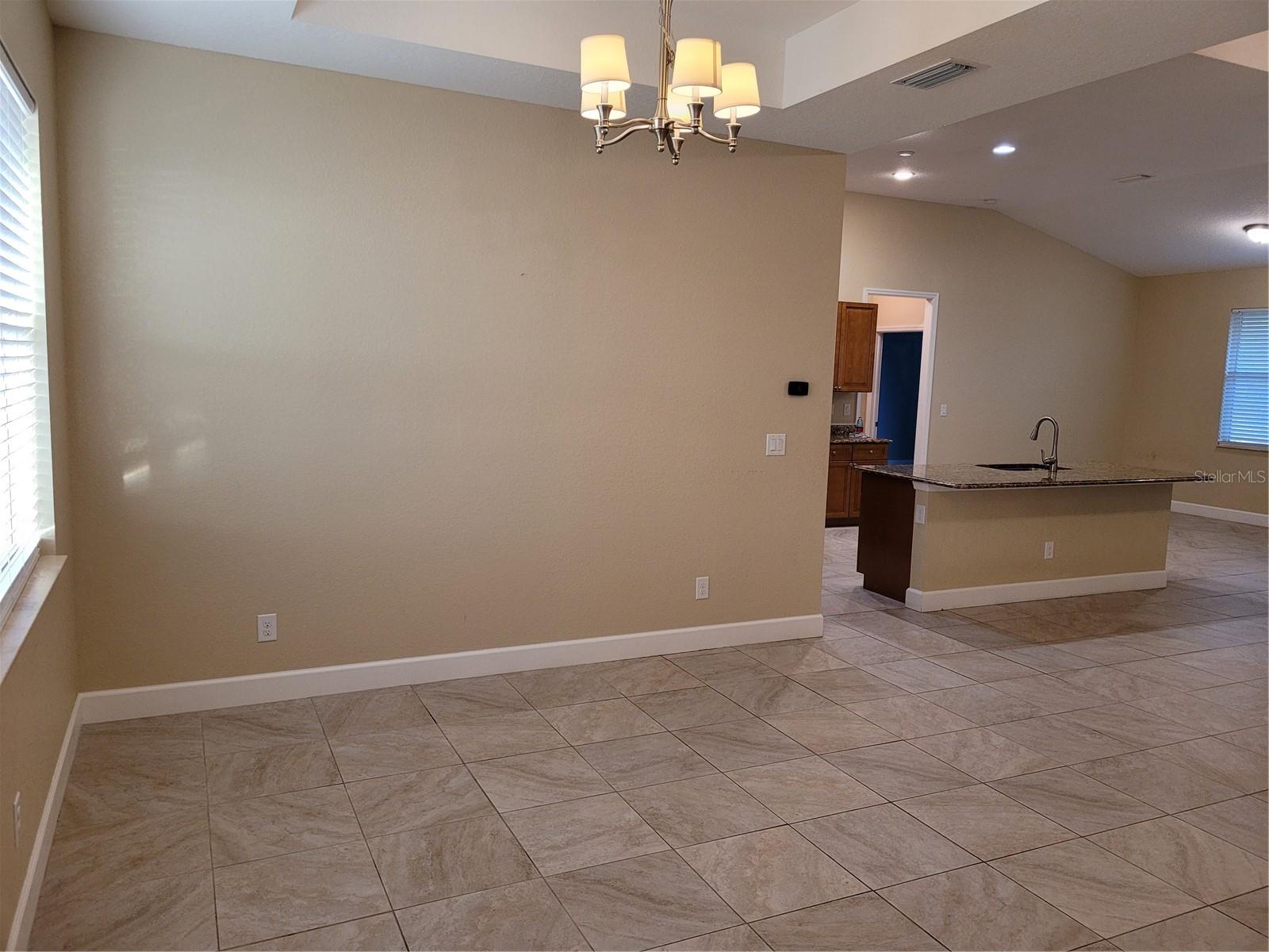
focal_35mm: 26
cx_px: 634
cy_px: 476
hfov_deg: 67.3
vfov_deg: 53.1
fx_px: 953
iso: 250
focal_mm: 5.4
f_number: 1.8
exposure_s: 1/120
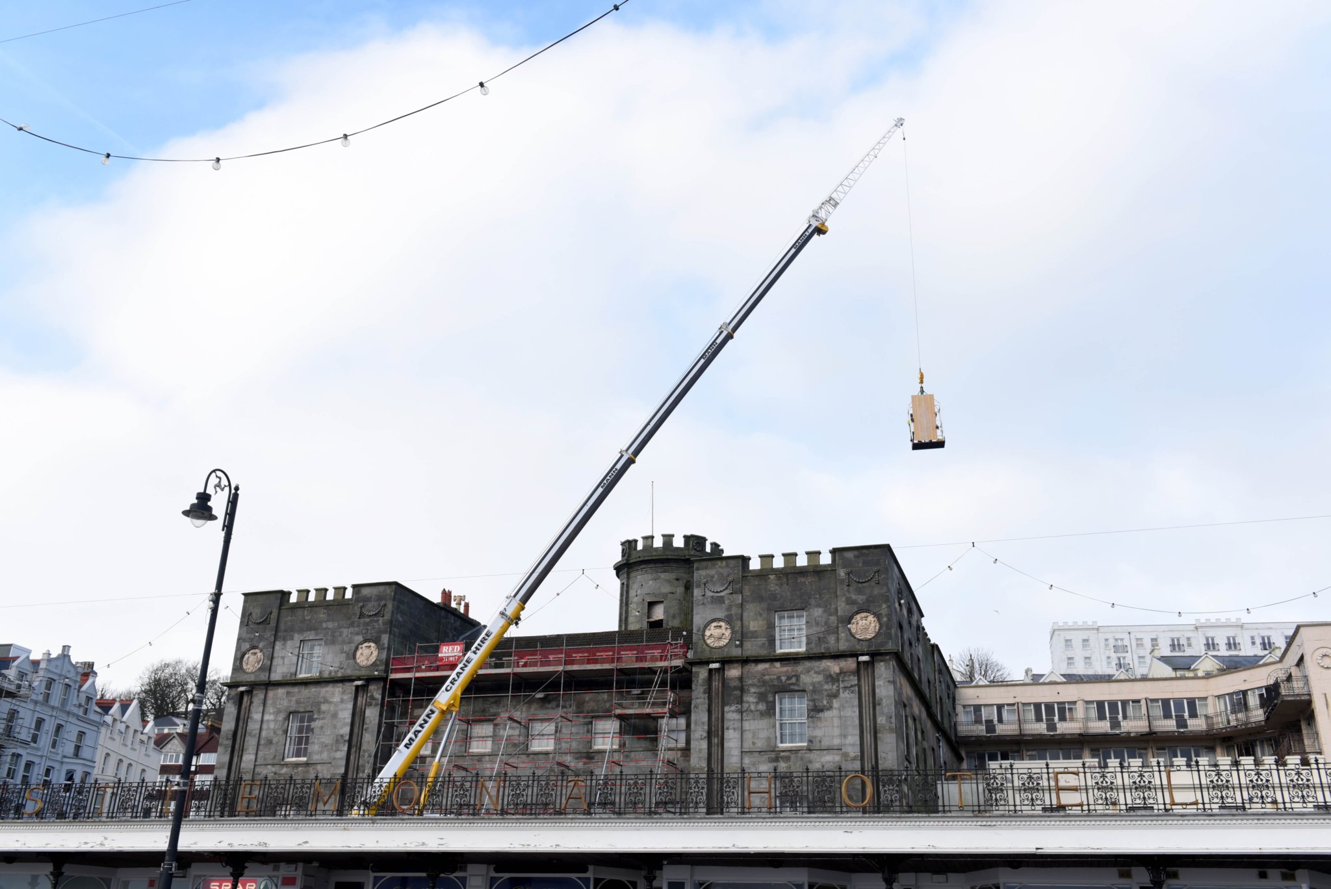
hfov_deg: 58.7
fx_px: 1183
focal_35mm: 32
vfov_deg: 41.1
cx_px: 666
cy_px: 444
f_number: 7.1
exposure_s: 1/160
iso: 200
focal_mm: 32
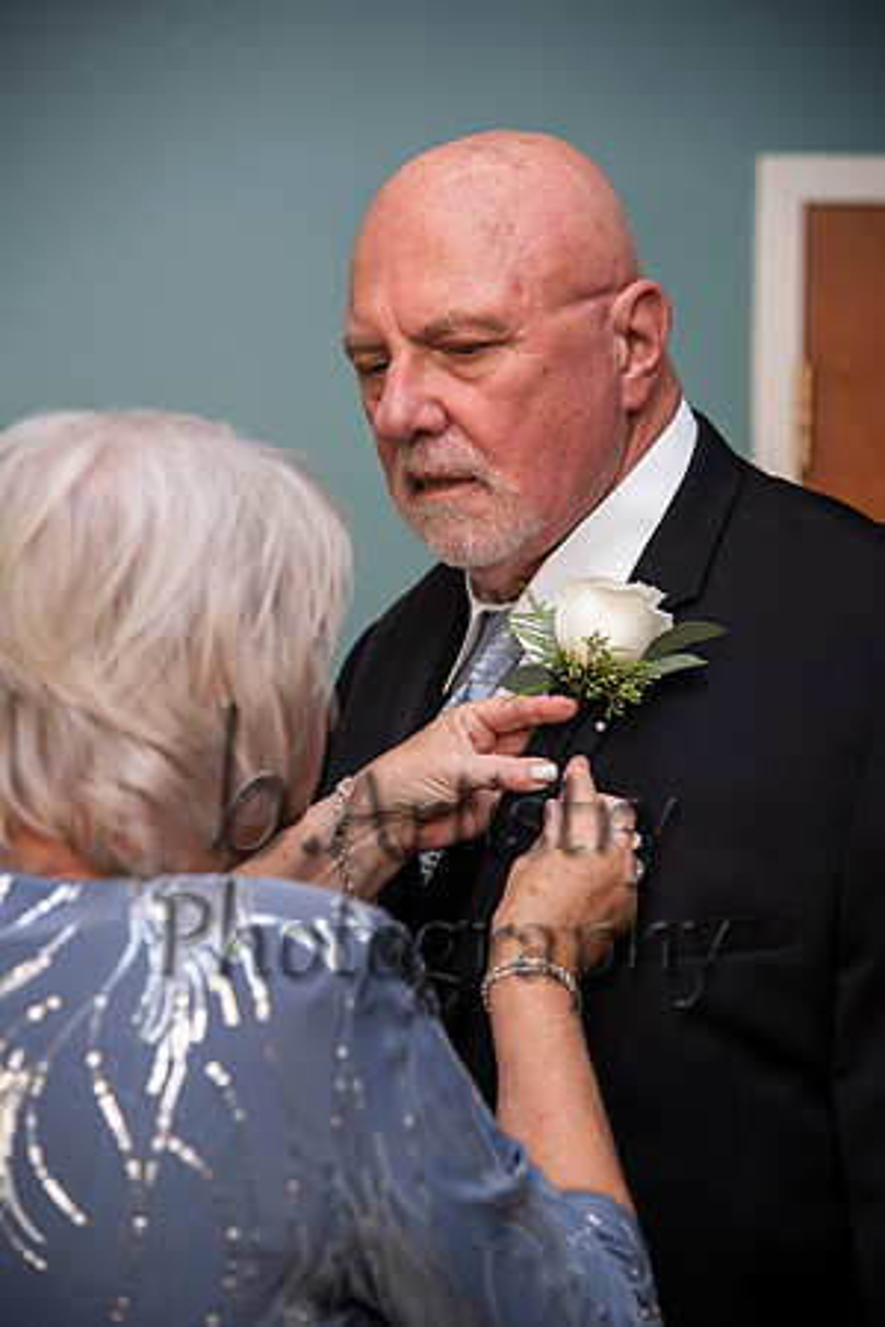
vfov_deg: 20.4
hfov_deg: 13.7
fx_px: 3687
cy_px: 664
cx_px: 442
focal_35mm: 100
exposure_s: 1/160
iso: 400
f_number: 4
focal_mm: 100
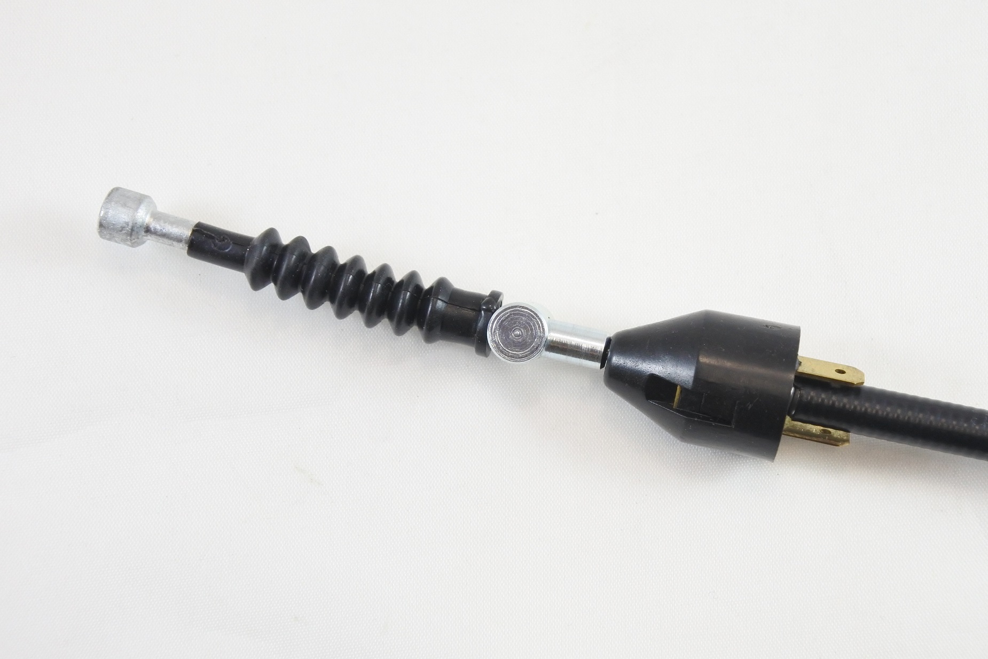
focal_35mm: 69
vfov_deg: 19.7
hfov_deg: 29.2
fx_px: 1893
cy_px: 330
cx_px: 494
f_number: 5.3
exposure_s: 1/125
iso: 800
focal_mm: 25.6
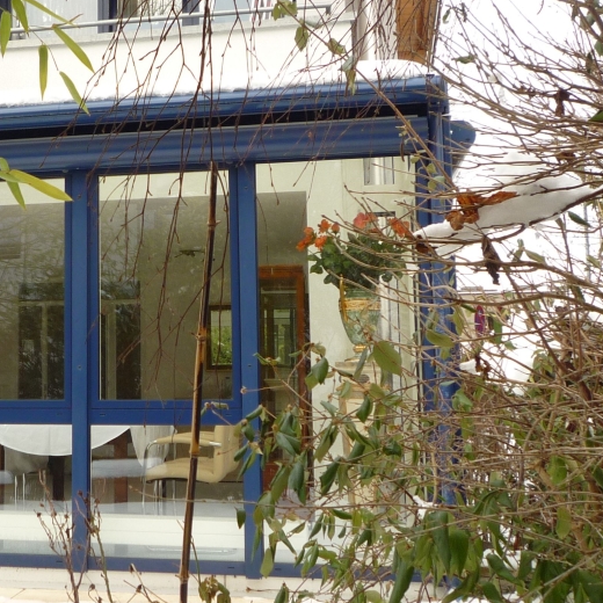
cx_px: 81
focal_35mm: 51
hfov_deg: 32.1
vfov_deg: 33.4
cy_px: 273
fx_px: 1005
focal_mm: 4.4
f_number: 3.2
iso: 100
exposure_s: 1/125
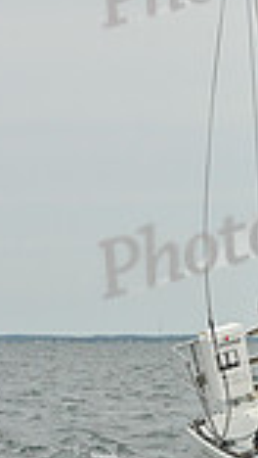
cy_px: 333
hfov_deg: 3.8
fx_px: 3774
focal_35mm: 311
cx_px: 666
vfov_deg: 6.9
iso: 320
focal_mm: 80
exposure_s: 1/1000
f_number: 11
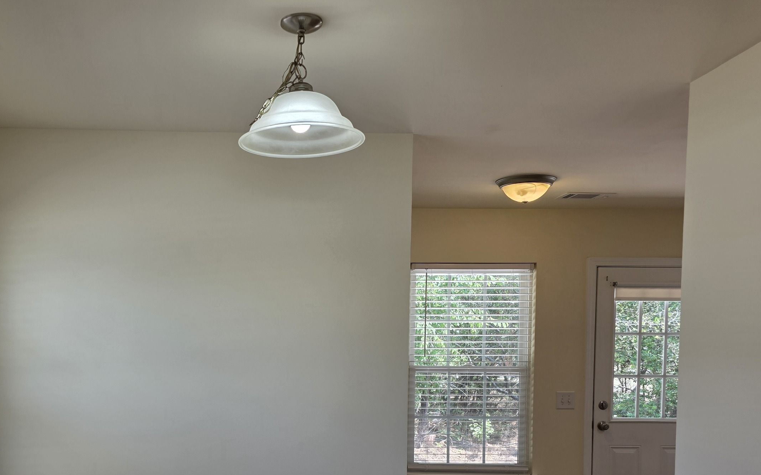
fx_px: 726
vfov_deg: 35.1
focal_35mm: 35
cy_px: 380
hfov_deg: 54.1
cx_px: 248
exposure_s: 1/120
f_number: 1.7
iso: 50
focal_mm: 6.3
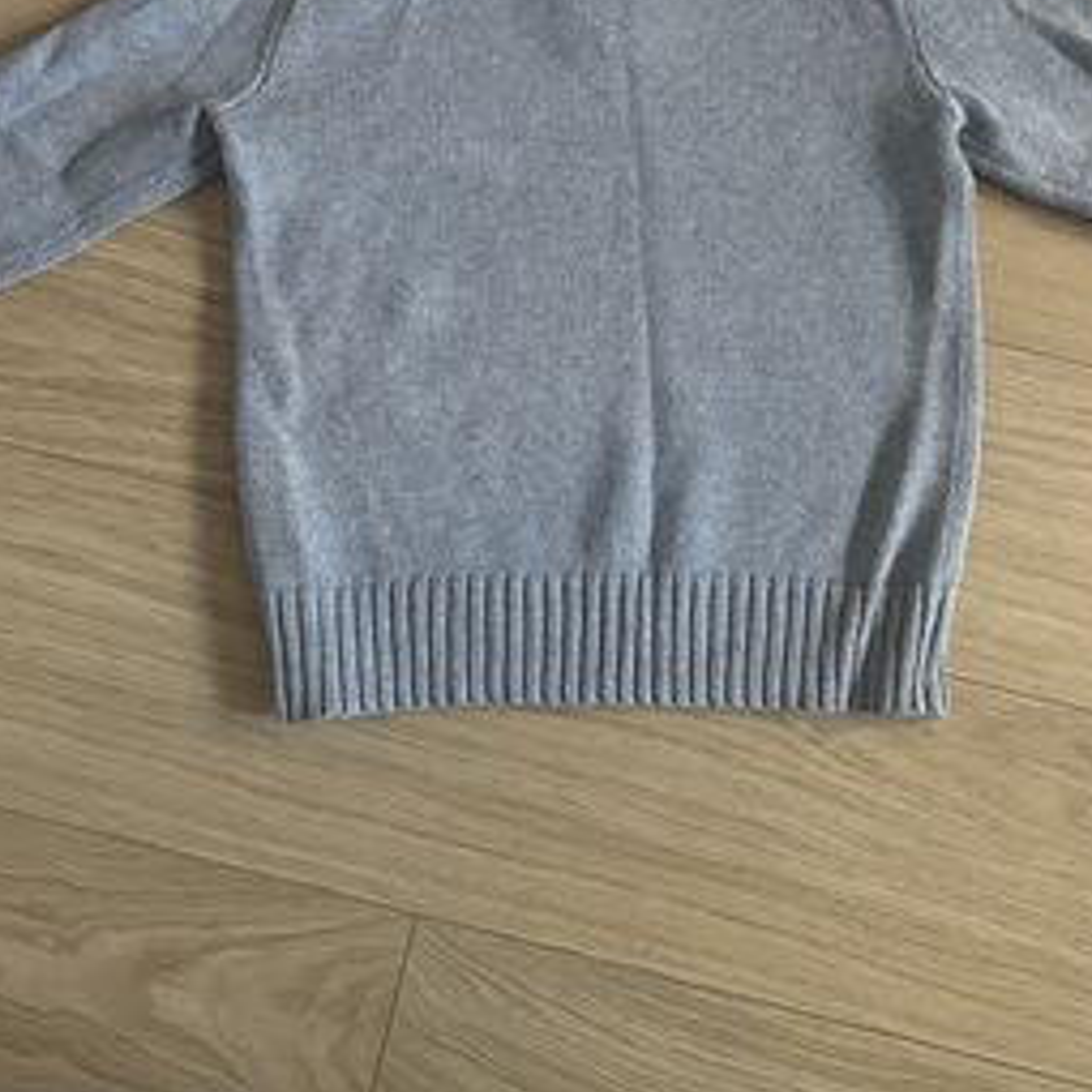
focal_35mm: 45
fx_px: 1606
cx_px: 644
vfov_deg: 36.3
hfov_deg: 37.4
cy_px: 214
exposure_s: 1/45
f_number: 1.5
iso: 500
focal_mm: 5.7
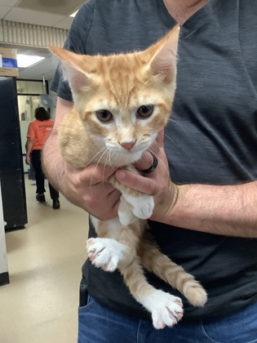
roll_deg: +2.4
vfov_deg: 58.4
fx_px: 307
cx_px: 128
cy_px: 172
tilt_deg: -7.8
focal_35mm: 31
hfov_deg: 45.4
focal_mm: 3.3
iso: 320
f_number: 2.4
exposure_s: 1/50
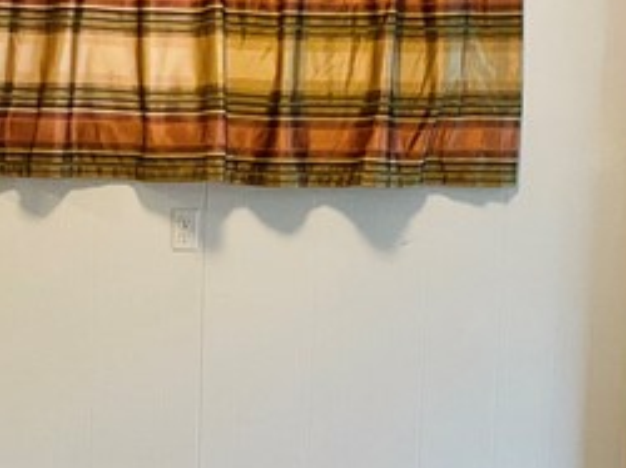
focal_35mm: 119
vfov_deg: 12.4
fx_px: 2150
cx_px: 133
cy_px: 308
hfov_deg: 16.5
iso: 100
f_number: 1.8
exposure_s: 1/60
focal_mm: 3
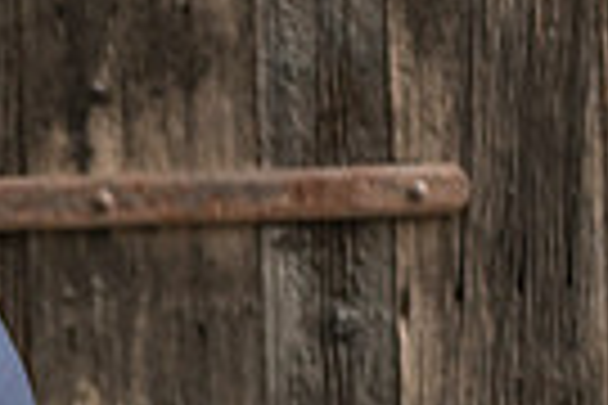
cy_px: 560
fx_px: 9457
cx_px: -333
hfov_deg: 3.7
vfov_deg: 2.5
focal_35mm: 560
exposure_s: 1/200
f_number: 3.5
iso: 800
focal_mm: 130
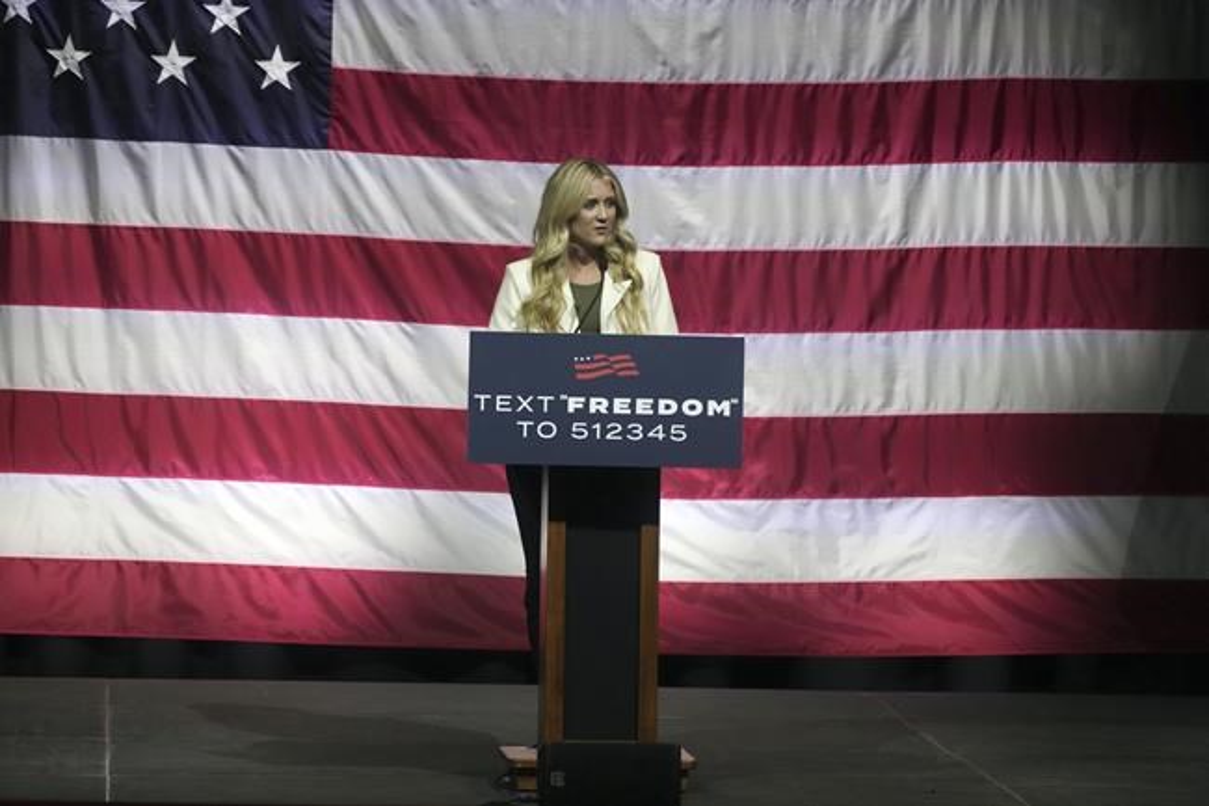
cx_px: 604
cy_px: 403
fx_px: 7655
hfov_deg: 9.0
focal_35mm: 228
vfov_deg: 6.0
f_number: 5.6
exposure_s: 1/1000
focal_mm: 228
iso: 6400
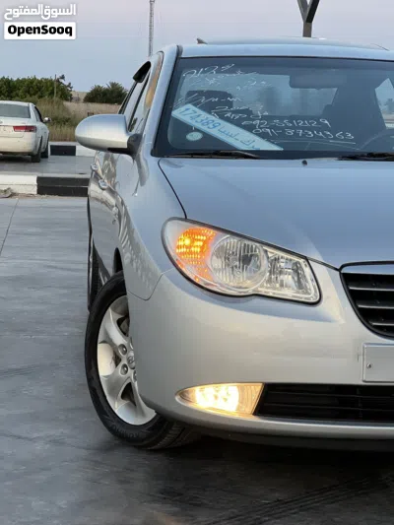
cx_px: 197
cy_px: 262
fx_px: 1168
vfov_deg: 25.3
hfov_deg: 19.1
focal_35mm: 77
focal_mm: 9
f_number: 2.8
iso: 200
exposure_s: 1/121
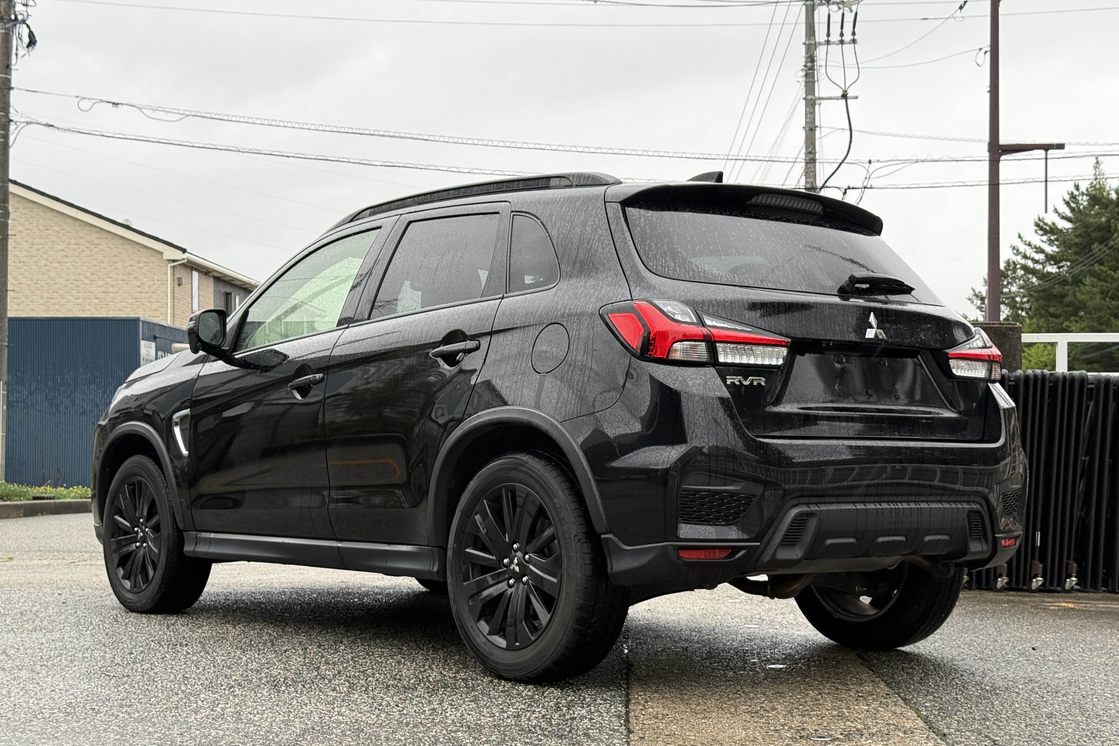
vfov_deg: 27.0
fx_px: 1554
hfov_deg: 39.6
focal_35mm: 50
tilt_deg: +1.7
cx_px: 560
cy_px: 394
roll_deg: -0.4
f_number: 1.78
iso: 160
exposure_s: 1/177
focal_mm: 6.76
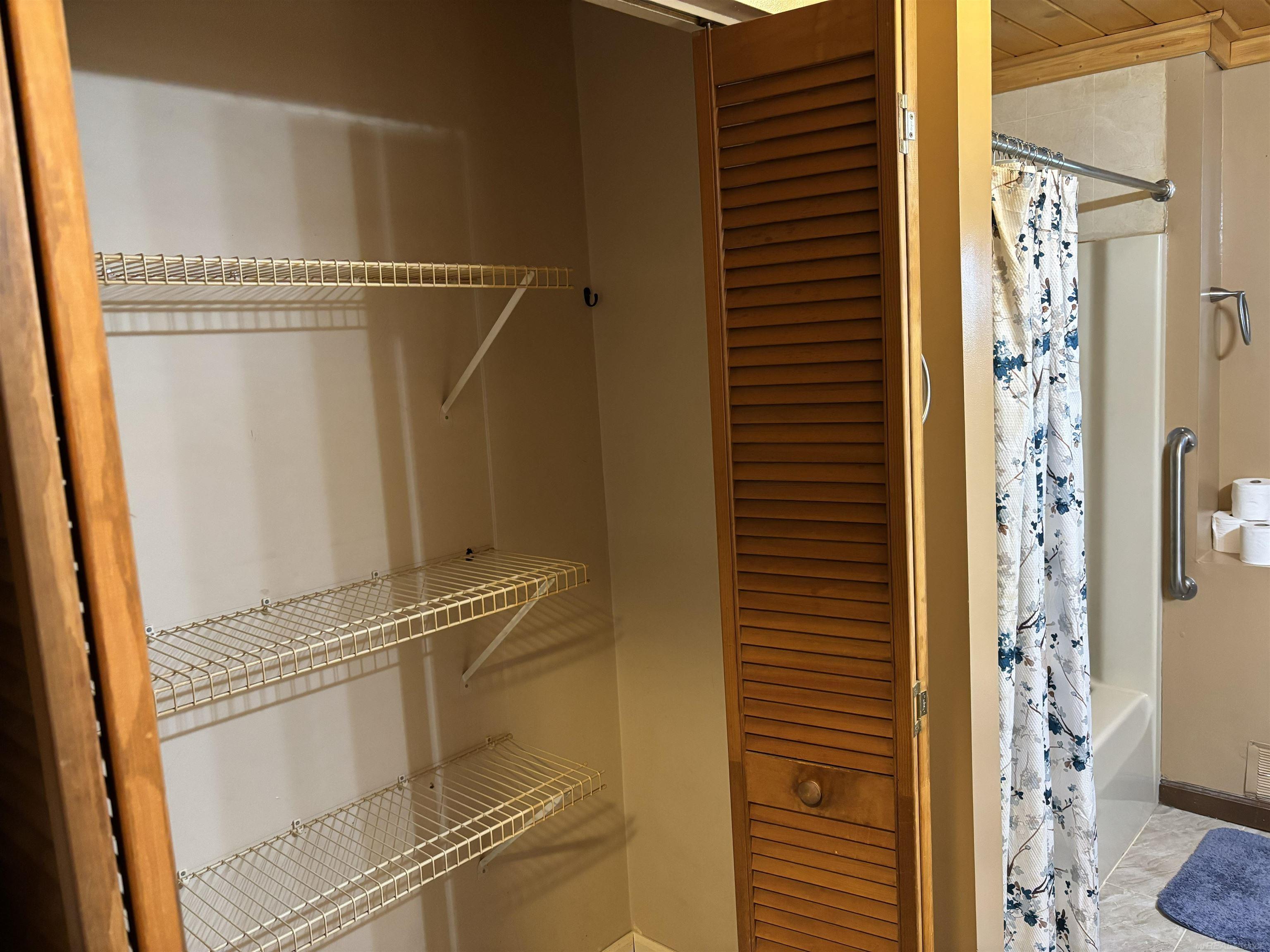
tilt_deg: -6.8
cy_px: 476
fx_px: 954
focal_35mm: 26
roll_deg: +3.8
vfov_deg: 53.1
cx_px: 635
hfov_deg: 67.3
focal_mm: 5.96
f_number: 1.6
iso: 400
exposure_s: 1/60
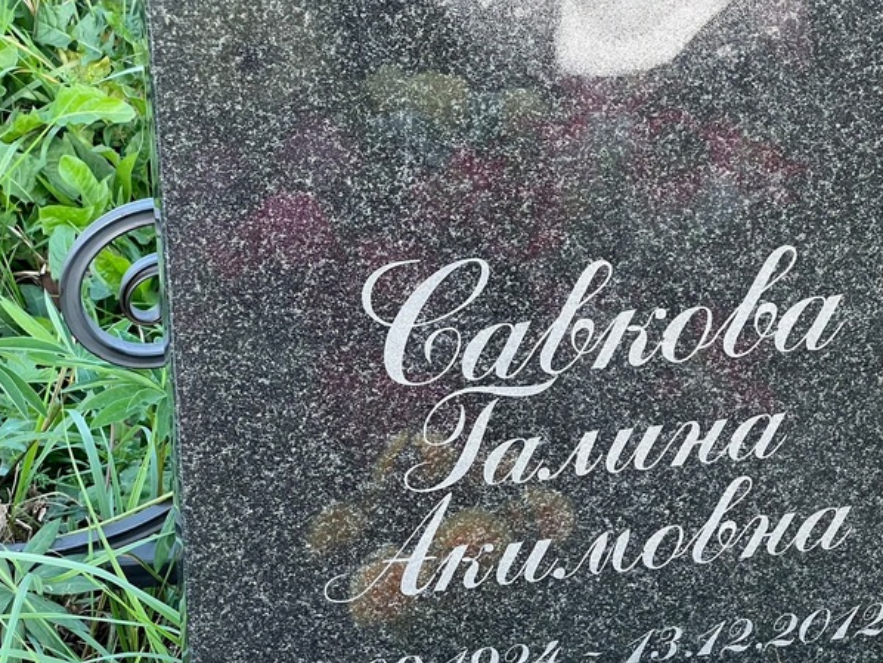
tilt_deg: -34.2
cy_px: 410
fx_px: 2628
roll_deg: -3.1
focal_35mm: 103
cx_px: 577
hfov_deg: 19.0
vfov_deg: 14.4
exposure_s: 1/99
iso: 160
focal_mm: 9
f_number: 2.8
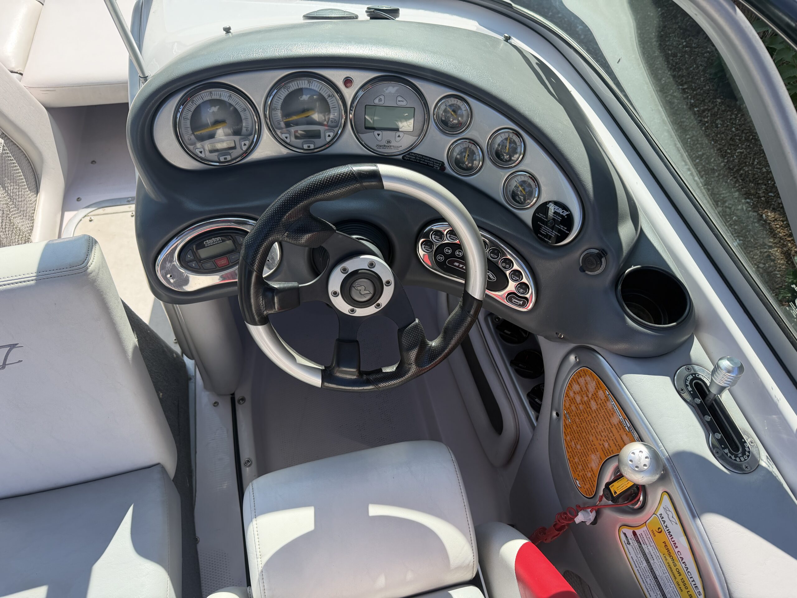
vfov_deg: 56.8
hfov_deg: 71.6
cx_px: 398
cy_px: 299
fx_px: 553
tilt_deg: -55.9
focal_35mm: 24
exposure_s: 1/1727
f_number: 1.78
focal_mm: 6.76
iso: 100
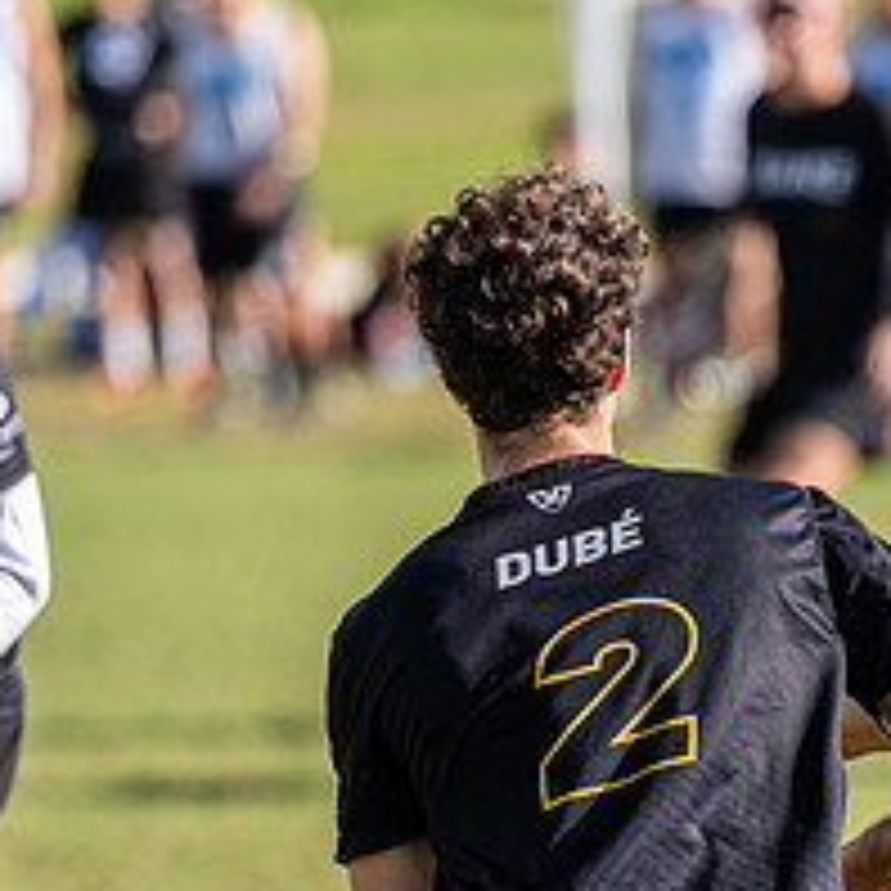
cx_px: 904
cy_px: 700
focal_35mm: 497
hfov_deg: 3.5
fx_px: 14473
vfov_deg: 3.5
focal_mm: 200
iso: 200
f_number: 3.2
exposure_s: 1/2500
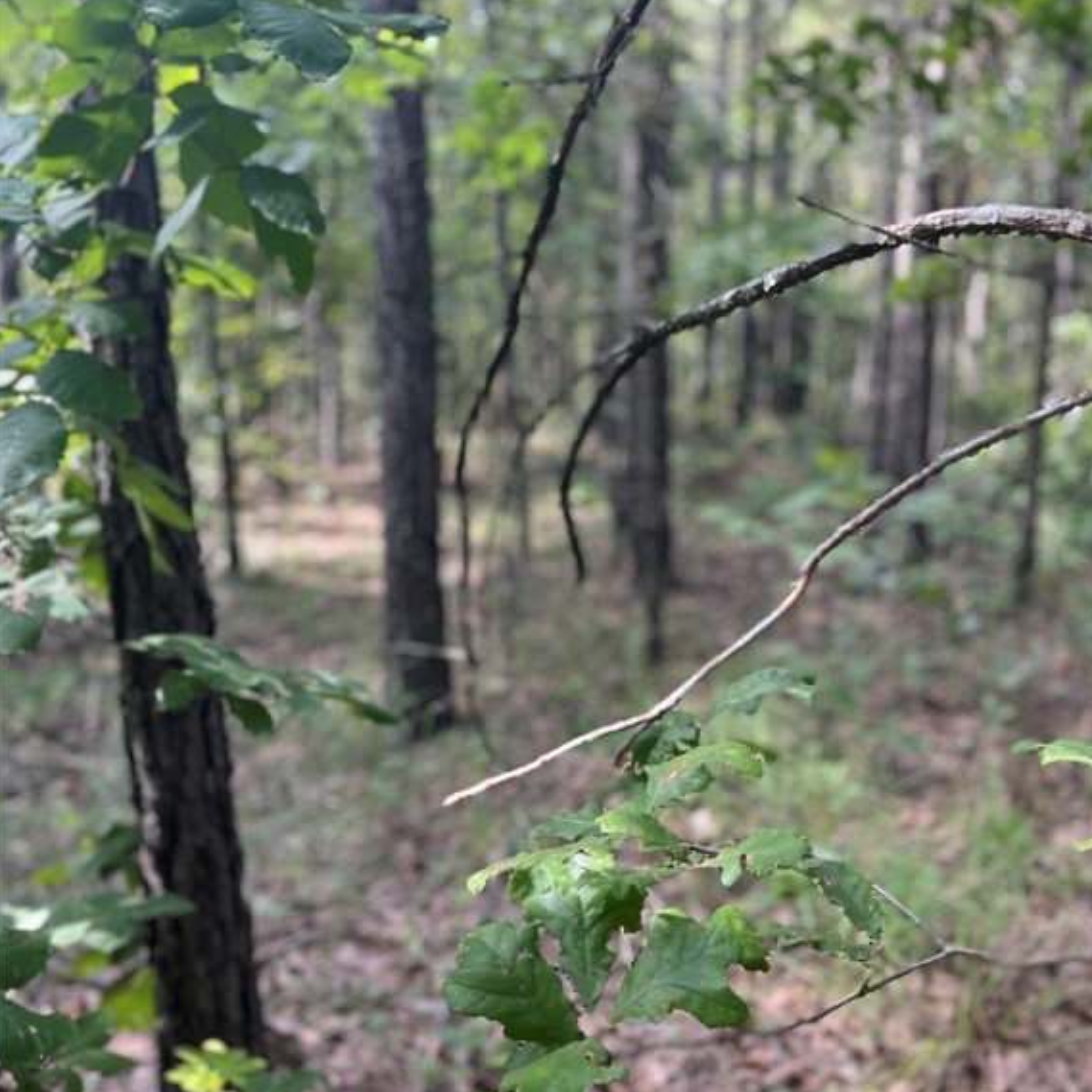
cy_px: 516
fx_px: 1106
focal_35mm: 31
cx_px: 547
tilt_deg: -9.6
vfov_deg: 52.5
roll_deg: +1.5
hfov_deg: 52.5
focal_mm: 5.1
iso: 80
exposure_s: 1/121
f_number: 1.6
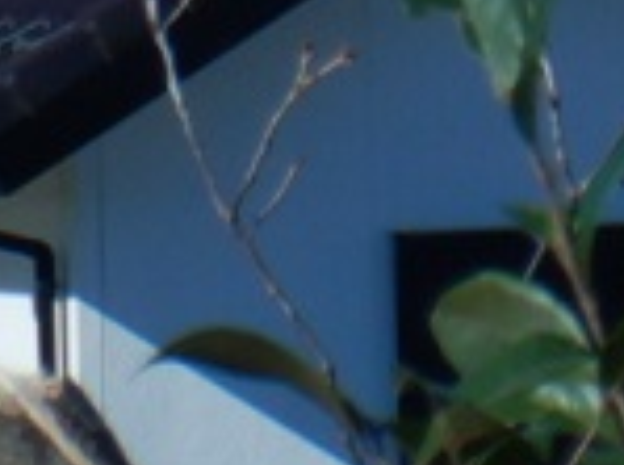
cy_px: -955
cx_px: 0
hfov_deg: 2.7
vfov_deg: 2.0
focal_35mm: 740
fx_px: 13307
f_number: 4.8
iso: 125
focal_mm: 19.7
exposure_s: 1/1000
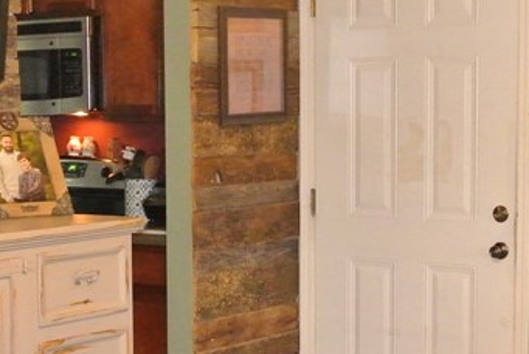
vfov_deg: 14.9
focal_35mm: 92
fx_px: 1353
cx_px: 263
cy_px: 245
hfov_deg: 22.1
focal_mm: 11
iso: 2800
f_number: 3.5
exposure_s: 1/60
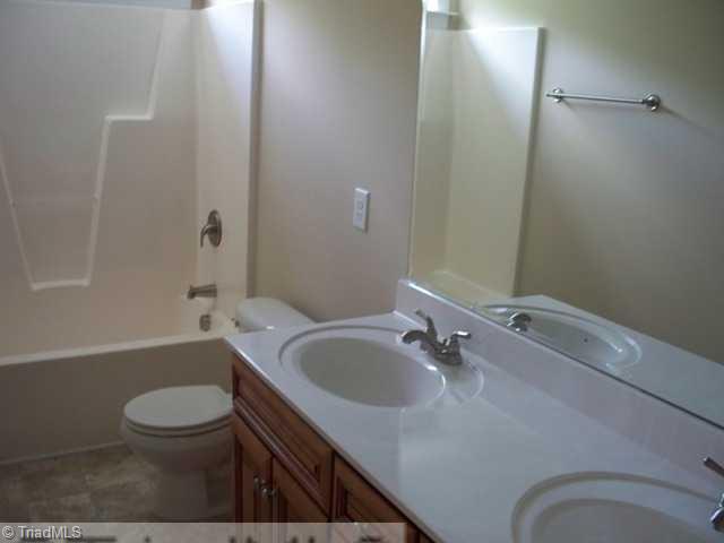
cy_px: 272
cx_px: 362
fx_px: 732
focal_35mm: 35
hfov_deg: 52.6
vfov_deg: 40.7
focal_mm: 7.54
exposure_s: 1/30
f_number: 2.8
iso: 200
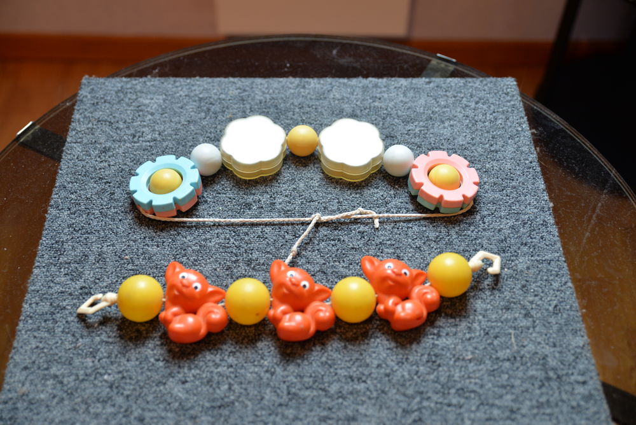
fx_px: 848
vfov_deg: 28.1
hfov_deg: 41.1
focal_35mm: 48
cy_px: 212
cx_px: 318
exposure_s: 1/80
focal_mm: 48
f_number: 4
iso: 640
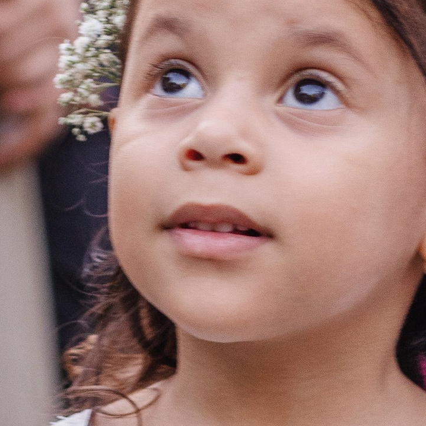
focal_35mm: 386
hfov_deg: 4.5
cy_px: 307
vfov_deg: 4.5
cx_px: 379
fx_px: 5374
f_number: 4.5
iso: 1600
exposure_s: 1/320
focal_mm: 85
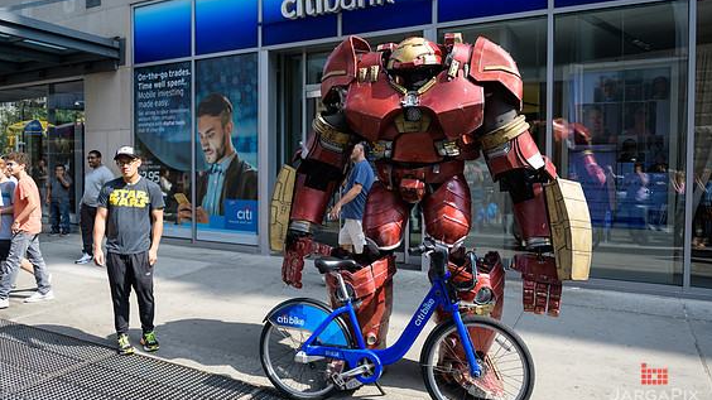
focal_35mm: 28
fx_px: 529
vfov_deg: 41.4
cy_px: 185
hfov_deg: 67.9
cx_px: 365
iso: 200
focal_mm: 26
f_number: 3.2
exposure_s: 1/1250
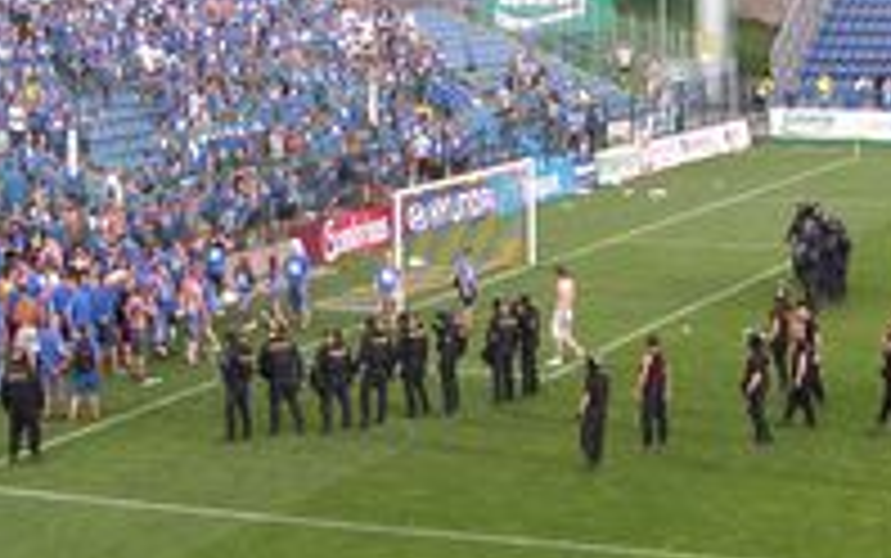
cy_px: 238
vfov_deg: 13.6
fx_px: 2332
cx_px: 414
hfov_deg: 21.6
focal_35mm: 96
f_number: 2.2
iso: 80
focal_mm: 7.4
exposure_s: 1/30
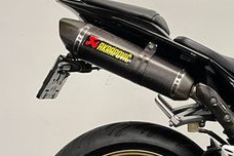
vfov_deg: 17.7
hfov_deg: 23.7
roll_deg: +0.1
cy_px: 136
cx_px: 299
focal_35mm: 76
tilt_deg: -10.0
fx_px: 494
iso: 125
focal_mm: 5.1
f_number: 1.6
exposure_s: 1/50
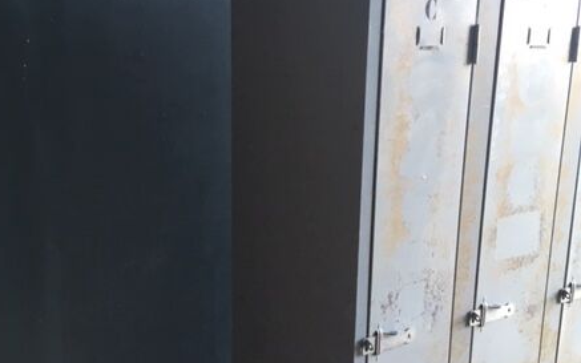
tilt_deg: -15.7
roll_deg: -0.8
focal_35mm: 45
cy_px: 226
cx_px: 263
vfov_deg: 28.5
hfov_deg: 44.3
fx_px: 712
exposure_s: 1/33
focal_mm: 4.15
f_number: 2.2
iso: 80
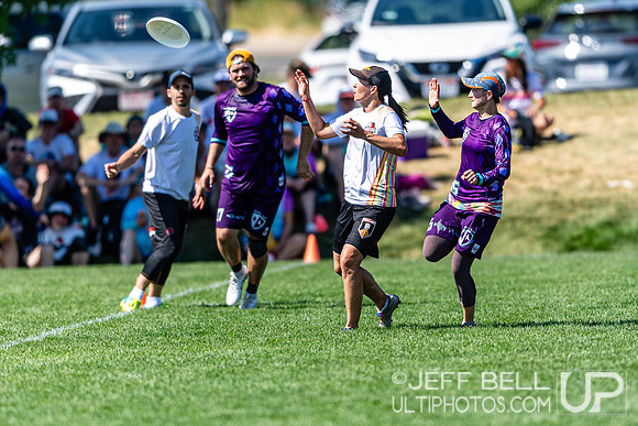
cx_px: 342
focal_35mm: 730
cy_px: 192
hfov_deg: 2.8
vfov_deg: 1.9
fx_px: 12947
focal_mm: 400
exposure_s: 1/2000
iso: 100
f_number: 2.8
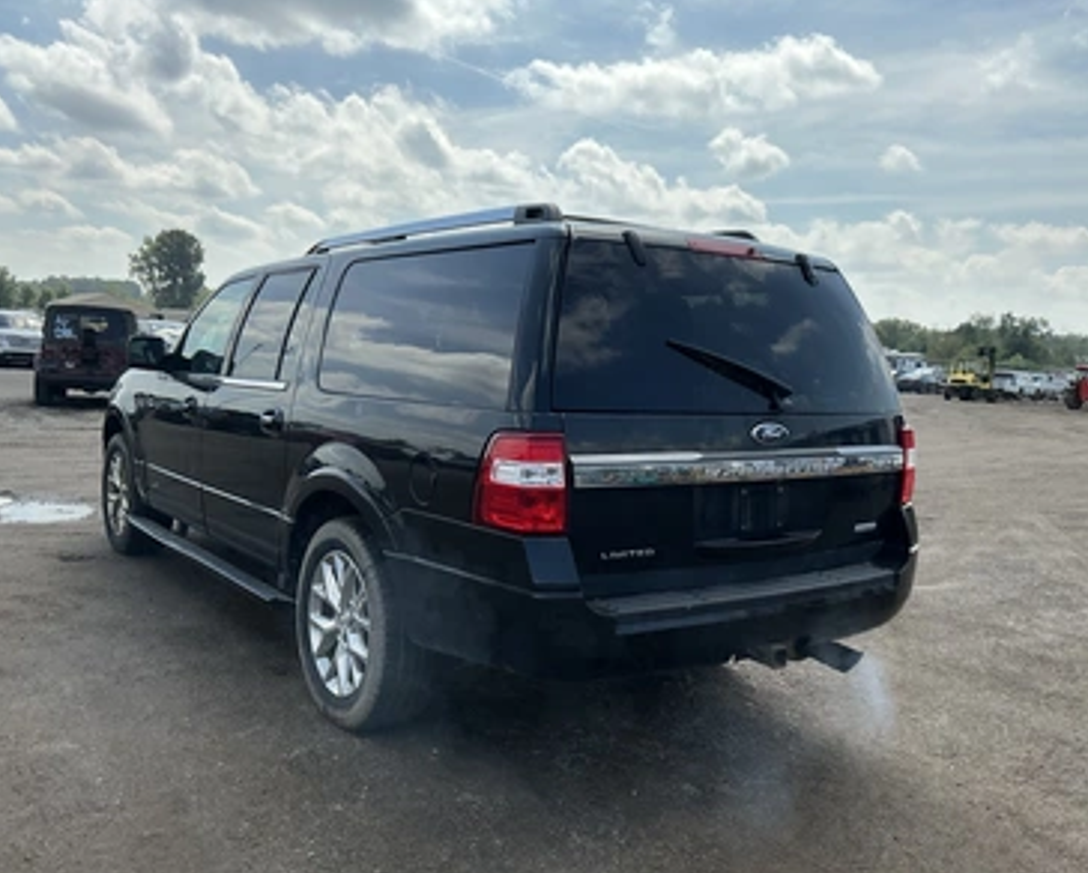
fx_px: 967
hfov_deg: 58.7
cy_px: 436
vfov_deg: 48.6
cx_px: 514
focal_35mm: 30
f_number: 1.8
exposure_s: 1/2141
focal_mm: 3
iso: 25
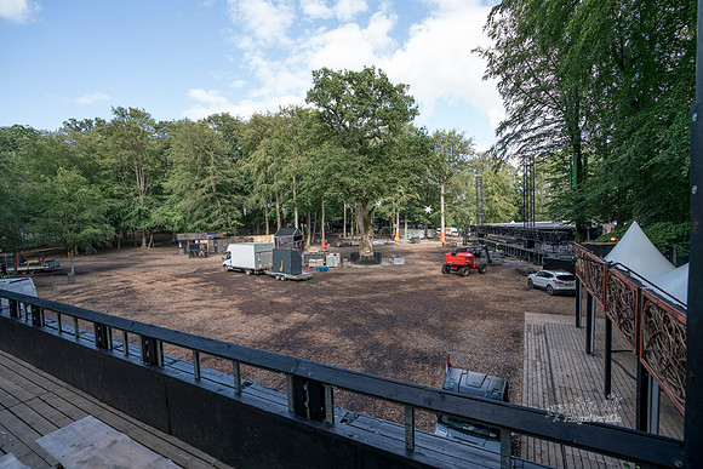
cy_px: 234
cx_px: 352
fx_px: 313
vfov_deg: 73.8
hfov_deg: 96.7
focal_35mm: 16
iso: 800
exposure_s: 1/800
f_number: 5.6
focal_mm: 16
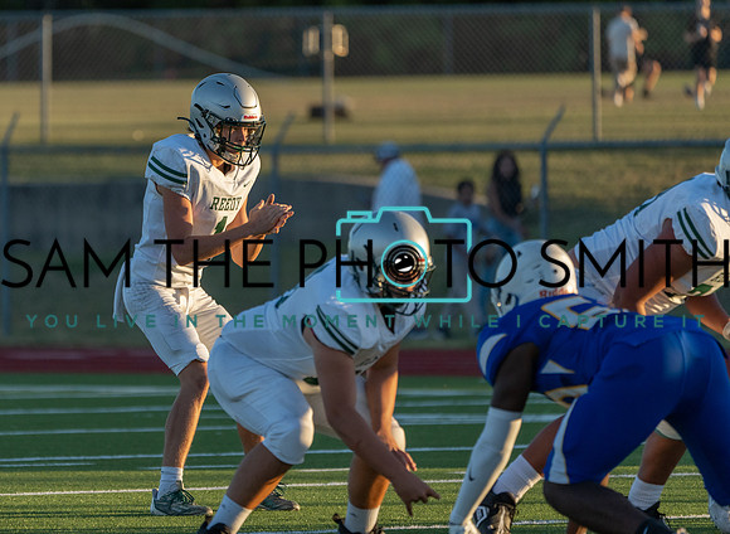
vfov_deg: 2.8
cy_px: 210
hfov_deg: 3.9
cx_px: 245
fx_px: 10790
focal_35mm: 516
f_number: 5.6
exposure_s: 1/1250
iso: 1000
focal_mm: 400
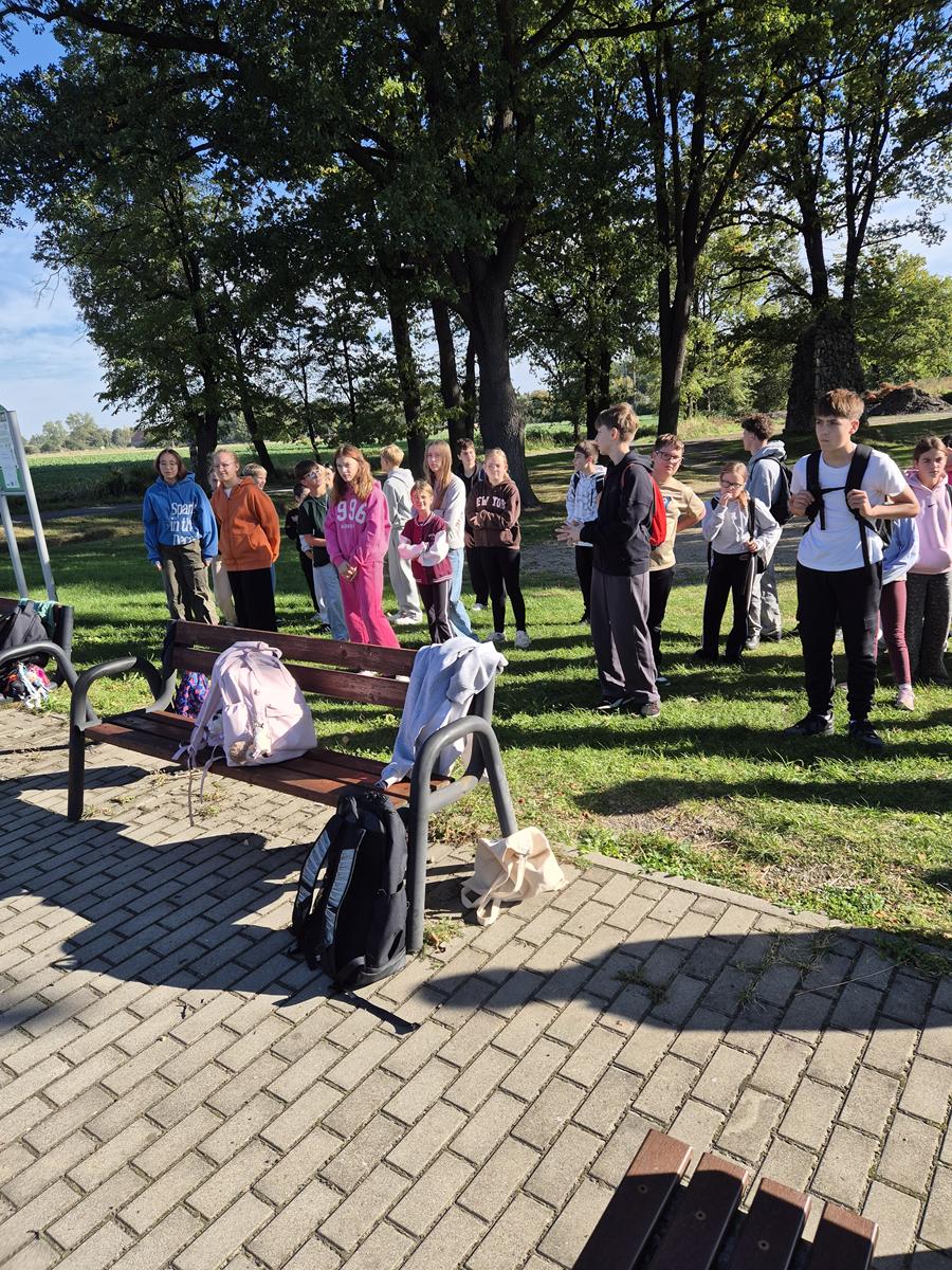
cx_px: 476
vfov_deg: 73.9
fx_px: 843
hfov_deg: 58.9
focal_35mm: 23
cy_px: 635
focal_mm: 5.4
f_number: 1.8
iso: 25
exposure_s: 1/982
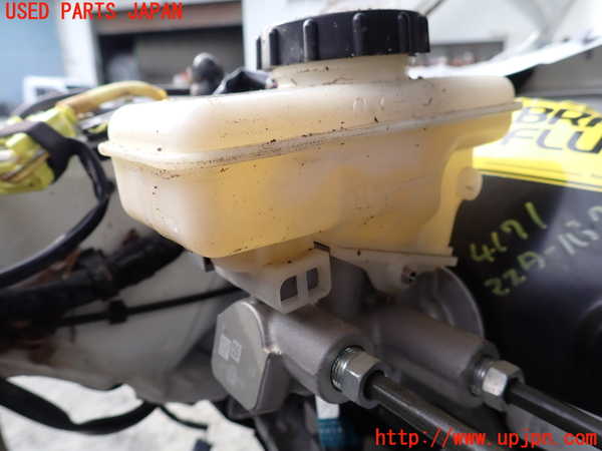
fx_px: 435
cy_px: 226
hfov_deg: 69.4
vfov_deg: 54.9
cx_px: 301
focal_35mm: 25
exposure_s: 1/200
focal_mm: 4.5
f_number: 2.8
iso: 100
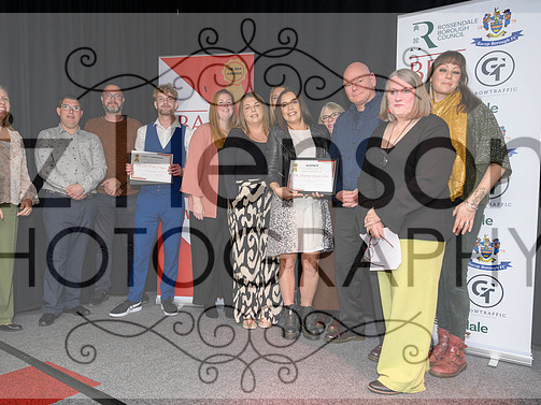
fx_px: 437
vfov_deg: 49.7
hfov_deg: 63.4
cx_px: 251
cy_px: 214
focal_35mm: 28
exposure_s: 1/200
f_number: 4
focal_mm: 24
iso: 1250
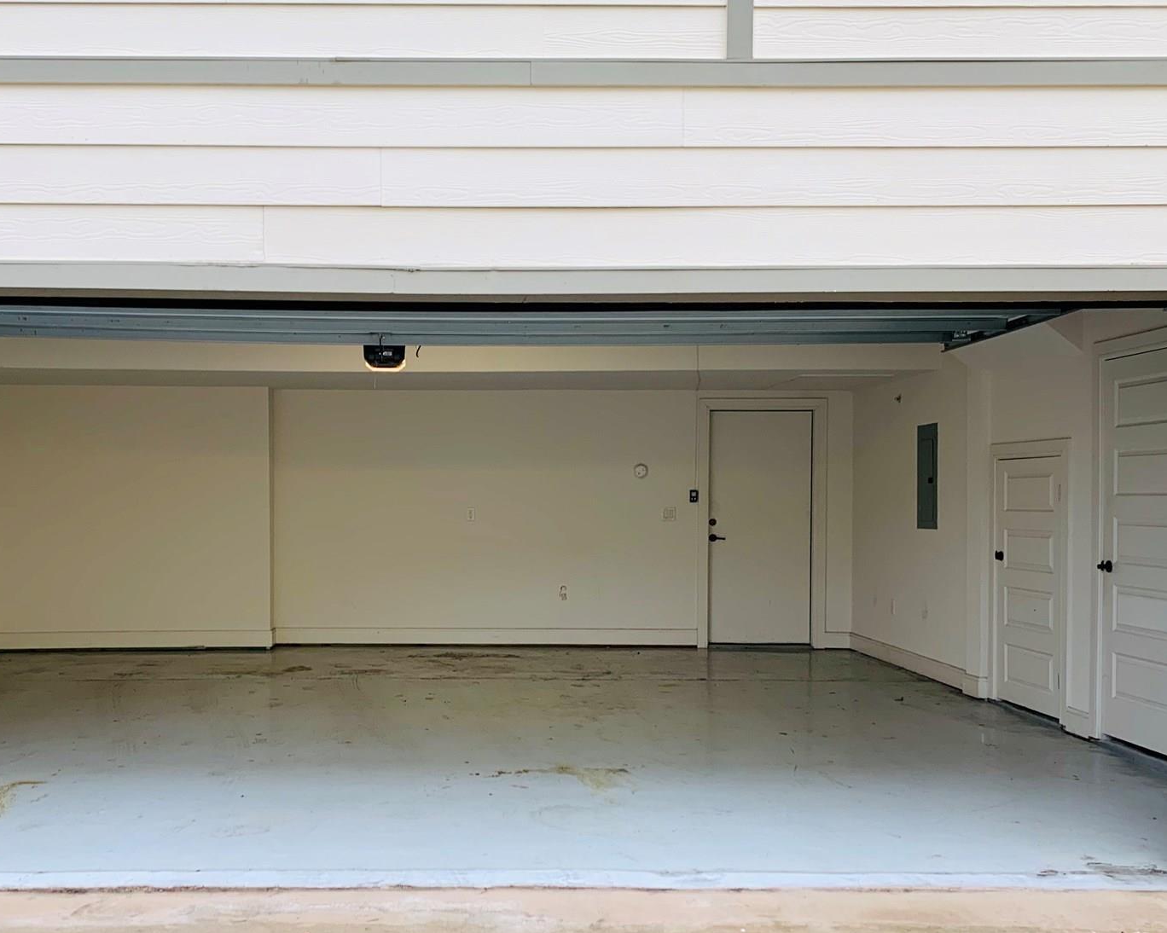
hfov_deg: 47.4
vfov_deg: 39.0
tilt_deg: +0.2
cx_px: 427
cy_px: 546
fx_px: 1312
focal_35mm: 38
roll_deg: +0.9
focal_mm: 4.25
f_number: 1.8
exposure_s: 1/122
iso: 32
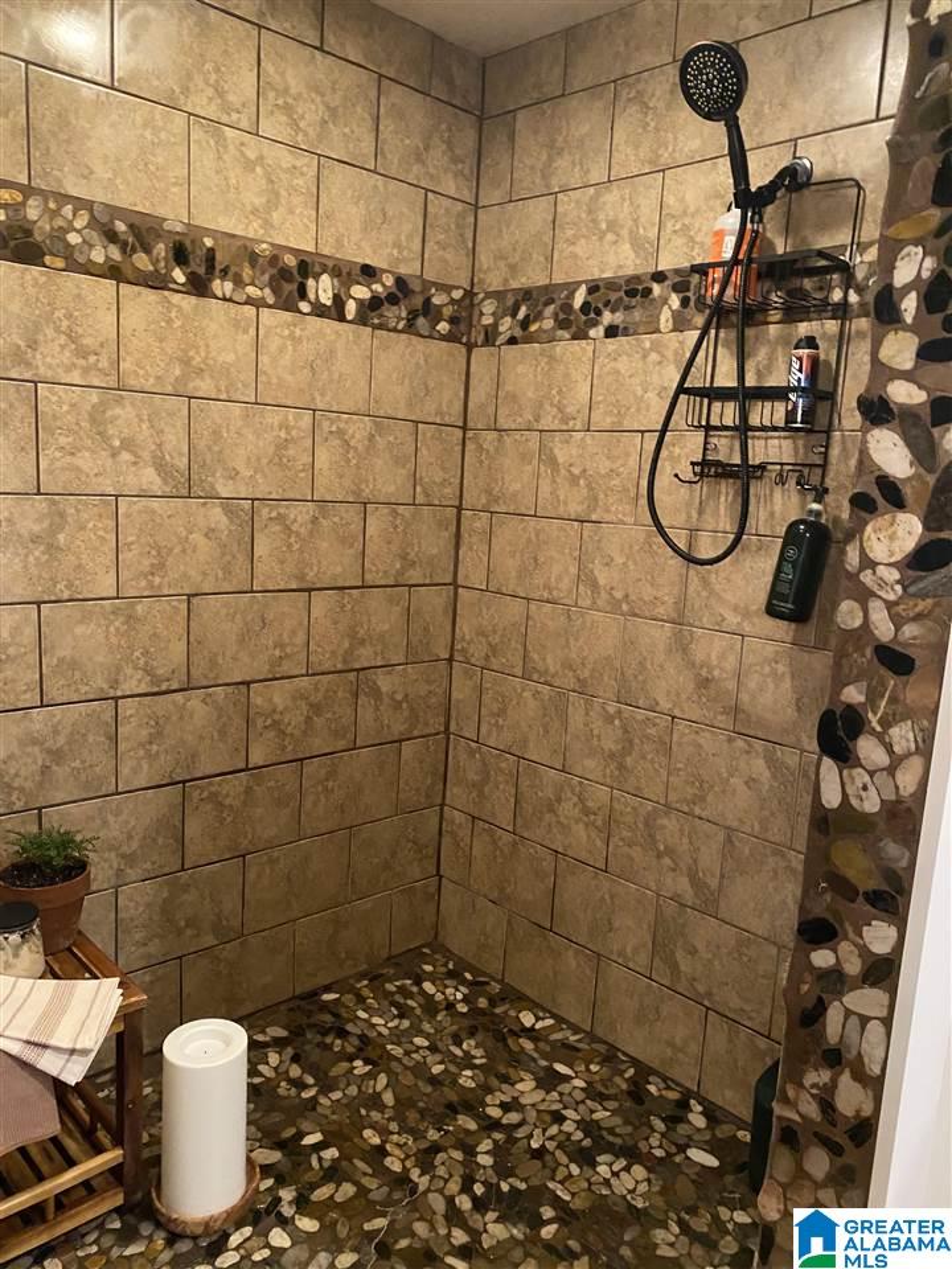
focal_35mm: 26
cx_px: 476
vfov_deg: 67.3
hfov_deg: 53.1
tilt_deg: -9.2
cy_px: 634
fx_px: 953
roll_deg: -3.1
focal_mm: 4.25
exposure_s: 1/30
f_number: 1.8
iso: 640
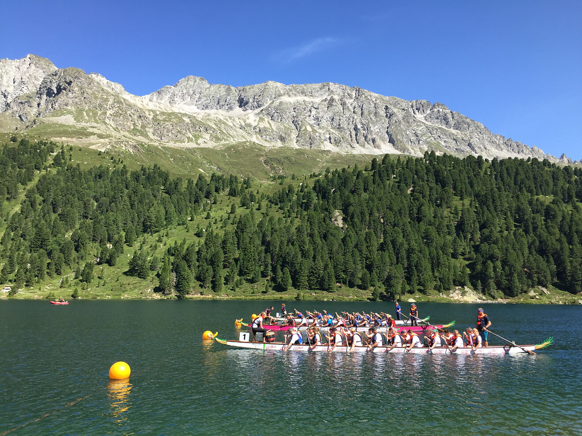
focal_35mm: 29
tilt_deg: +8.5
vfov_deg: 48.2
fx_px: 488
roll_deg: +0.0
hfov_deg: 61.7
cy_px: 218
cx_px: 291
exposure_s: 1/860
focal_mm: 4.15
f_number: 2.2
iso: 32
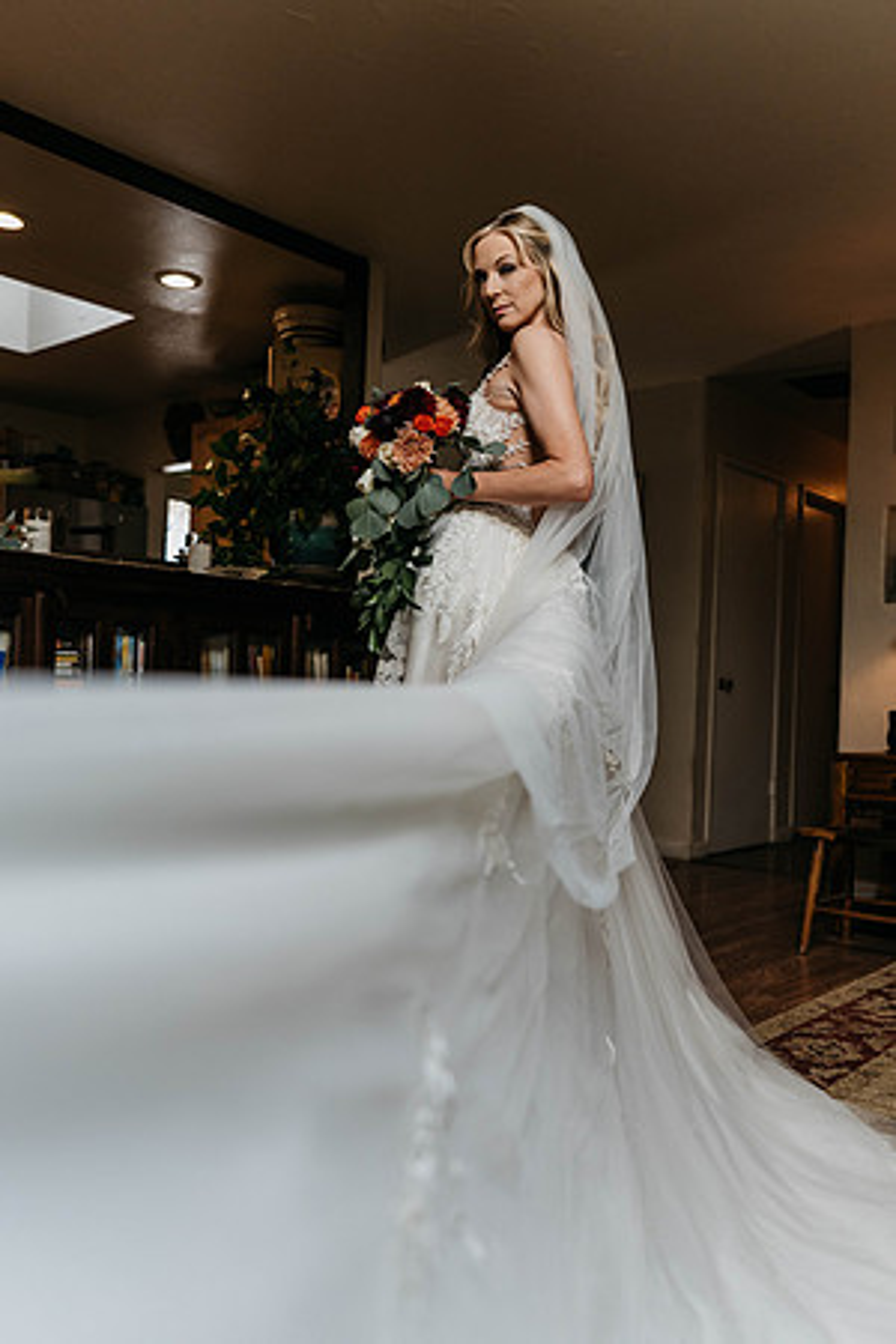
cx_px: 448
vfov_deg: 58.7
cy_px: 672
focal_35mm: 32
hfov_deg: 41.1
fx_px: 1195
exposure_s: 1/1000
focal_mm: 32
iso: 1000
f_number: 2.8
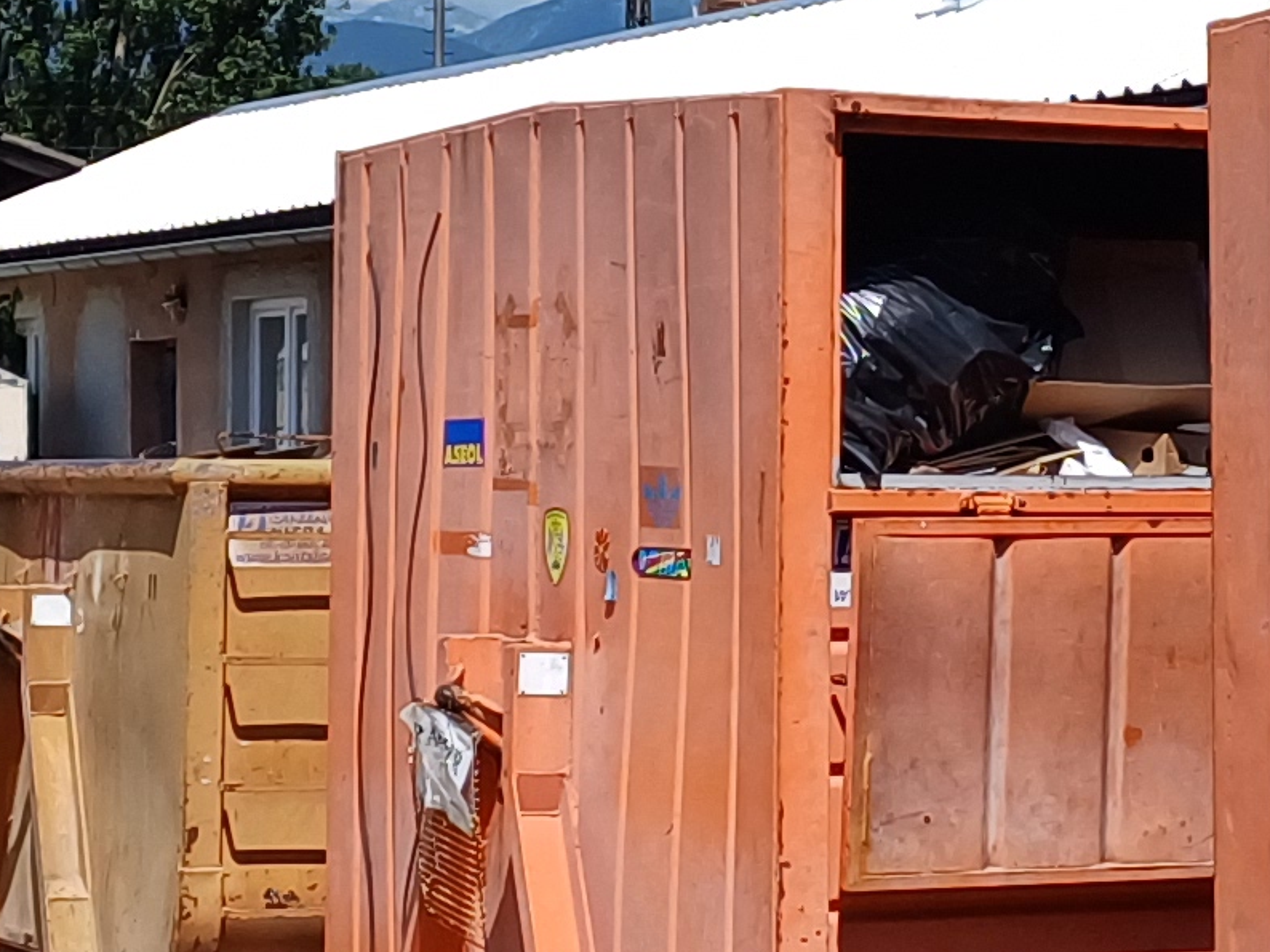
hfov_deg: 15.6
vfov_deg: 11.7
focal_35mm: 126
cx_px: 846
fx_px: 4621
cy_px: 98
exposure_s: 1/1565
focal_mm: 4.65
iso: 50
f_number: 1.8
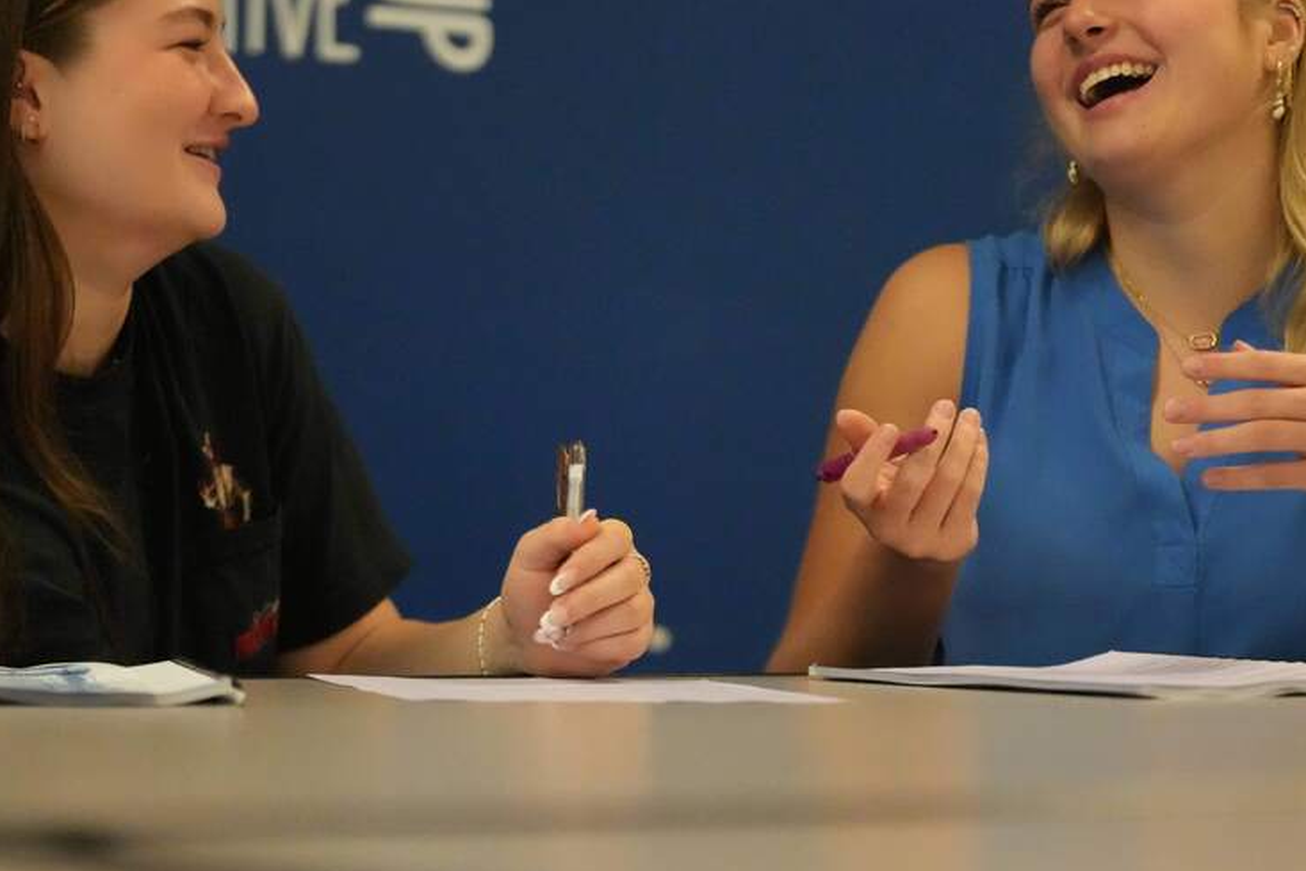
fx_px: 4209
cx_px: 666
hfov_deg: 17.6
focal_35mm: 116
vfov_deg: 11.8
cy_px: 348
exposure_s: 1/3200
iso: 20000
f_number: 2.8
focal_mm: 83
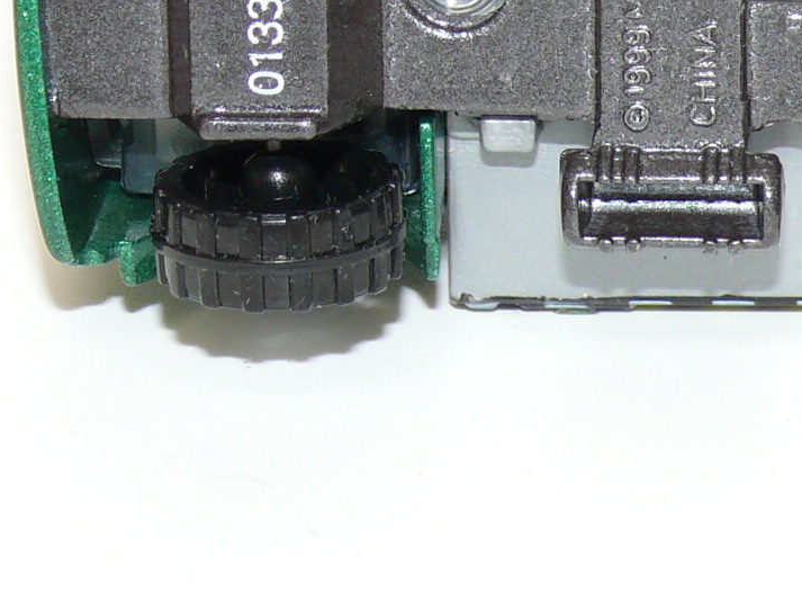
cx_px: 772
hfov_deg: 8.6
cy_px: -28
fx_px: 5303
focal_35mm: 229
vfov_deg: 6.5
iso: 100
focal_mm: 13.3
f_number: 4
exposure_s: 1/30
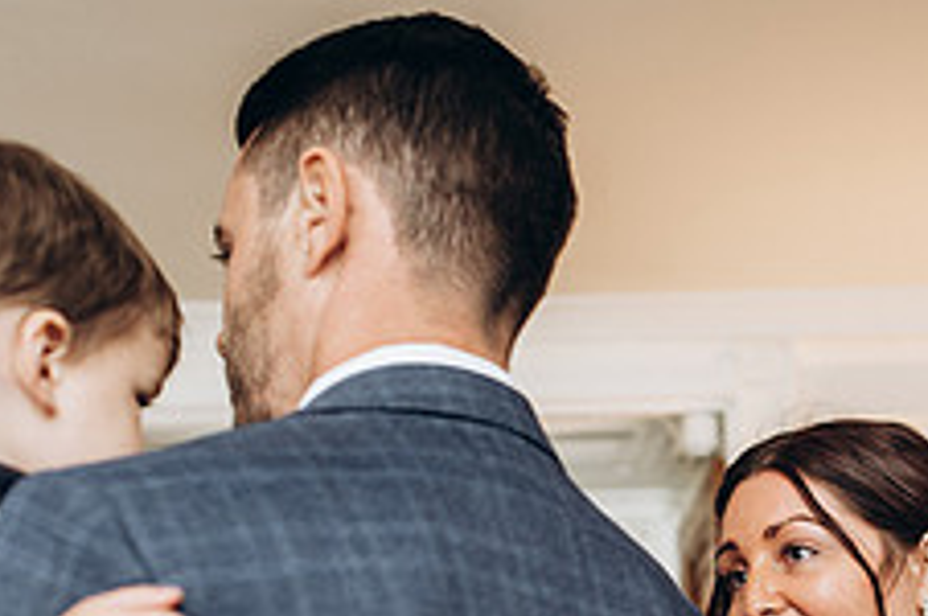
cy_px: 690
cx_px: 883
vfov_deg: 14.8
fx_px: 2317
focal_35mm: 90
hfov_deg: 22.0
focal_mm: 35
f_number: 2.8
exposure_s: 1/100
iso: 320
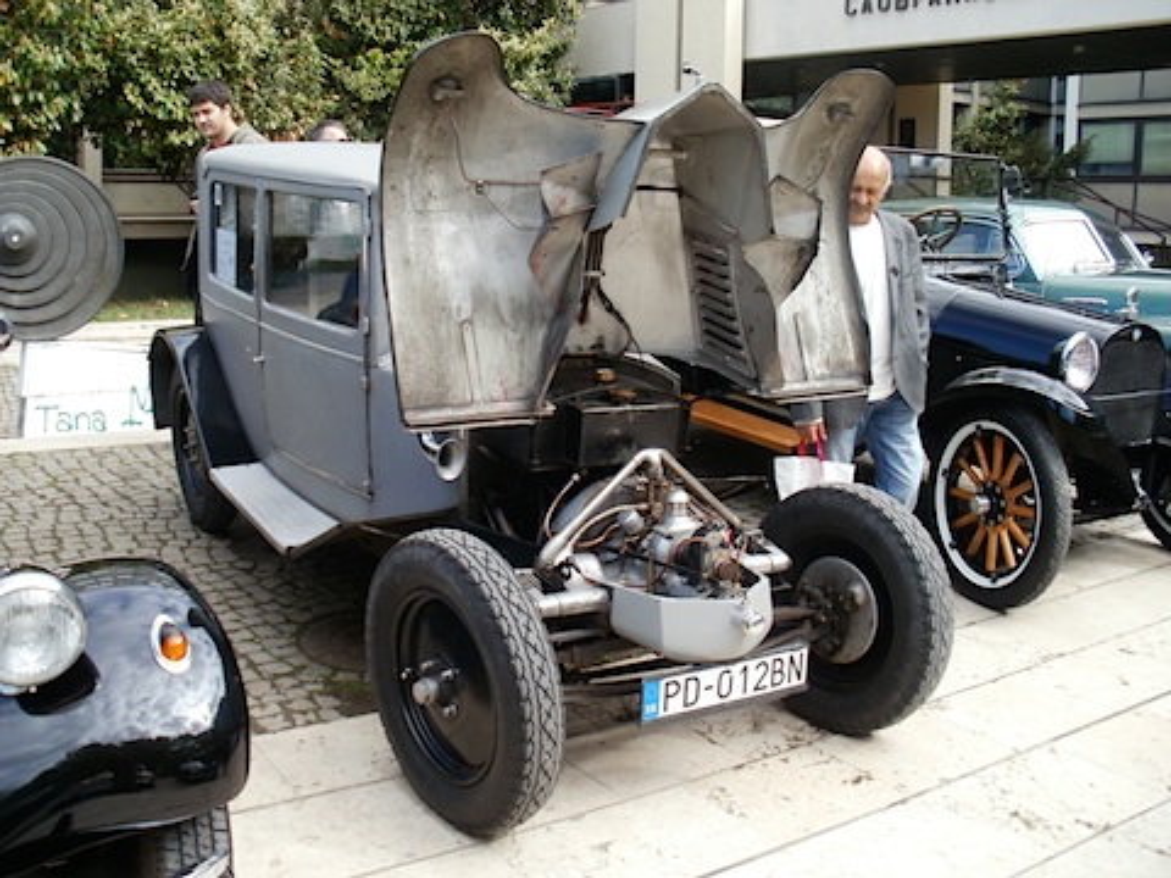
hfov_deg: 51.4
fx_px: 1218
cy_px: 439
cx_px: 586
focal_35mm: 36
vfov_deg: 39.7
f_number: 3.5
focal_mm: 6.3
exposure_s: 1/250
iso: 125
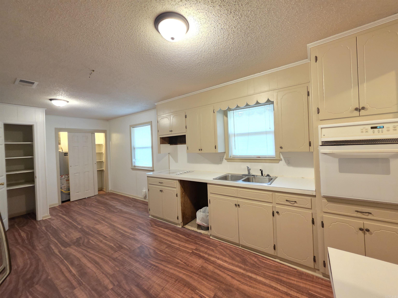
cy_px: 149
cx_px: 199
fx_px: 149
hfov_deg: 106.2
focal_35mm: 13
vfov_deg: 89.9
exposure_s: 1/60
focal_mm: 2.2
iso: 640
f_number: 1.9
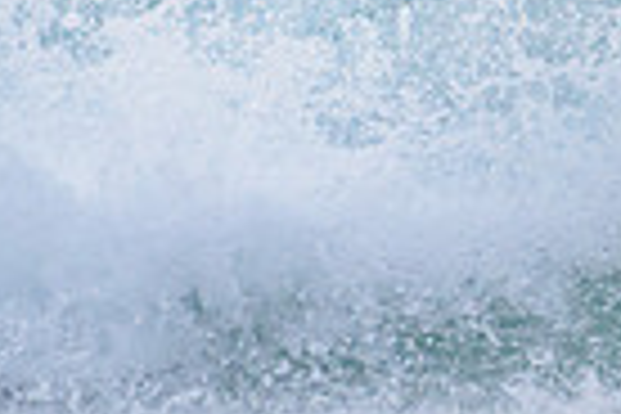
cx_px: 1148
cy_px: -10
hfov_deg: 0.8
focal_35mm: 2584
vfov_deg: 0.5
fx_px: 44571
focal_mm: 500
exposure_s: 1/1250
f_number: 5.6
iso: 640
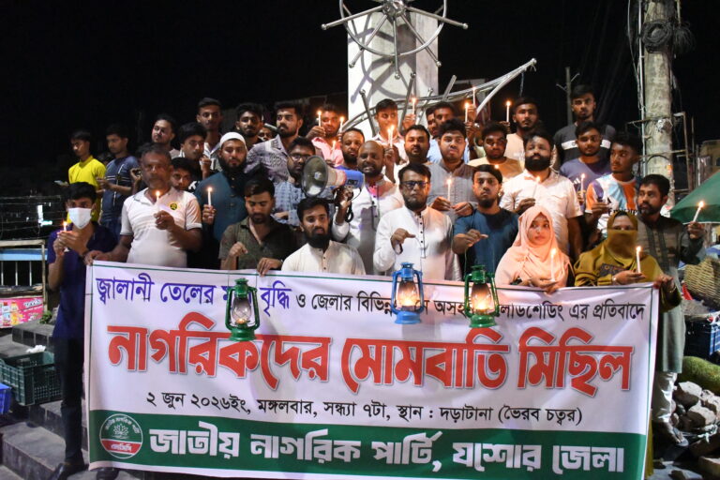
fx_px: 600
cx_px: 360
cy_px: 240
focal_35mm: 30
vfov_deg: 43.6
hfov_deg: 61.9
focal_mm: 20
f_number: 3.5
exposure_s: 1/160
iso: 20000
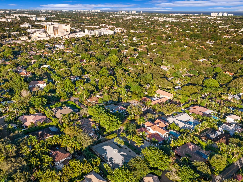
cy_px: 110
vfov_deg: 47.9
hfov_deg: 61.5
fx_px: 203
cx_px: 107
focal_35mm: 29
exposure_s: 1/1250
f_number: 2.8
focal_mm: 12.29
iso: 110
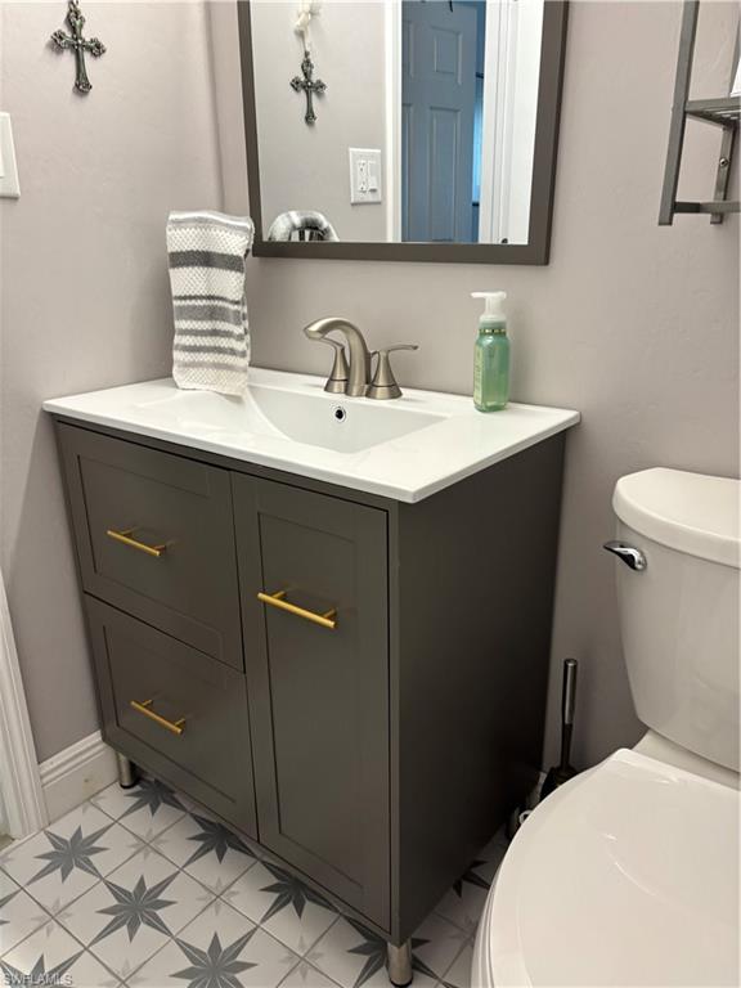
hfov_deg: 53.1
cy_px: 494
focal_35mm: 26
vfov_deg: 67.3
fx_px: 742
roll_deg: -0.3
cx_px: 370
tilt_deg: -18.1
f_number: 1.6
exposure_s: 1/60
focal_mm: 5.96
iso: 125
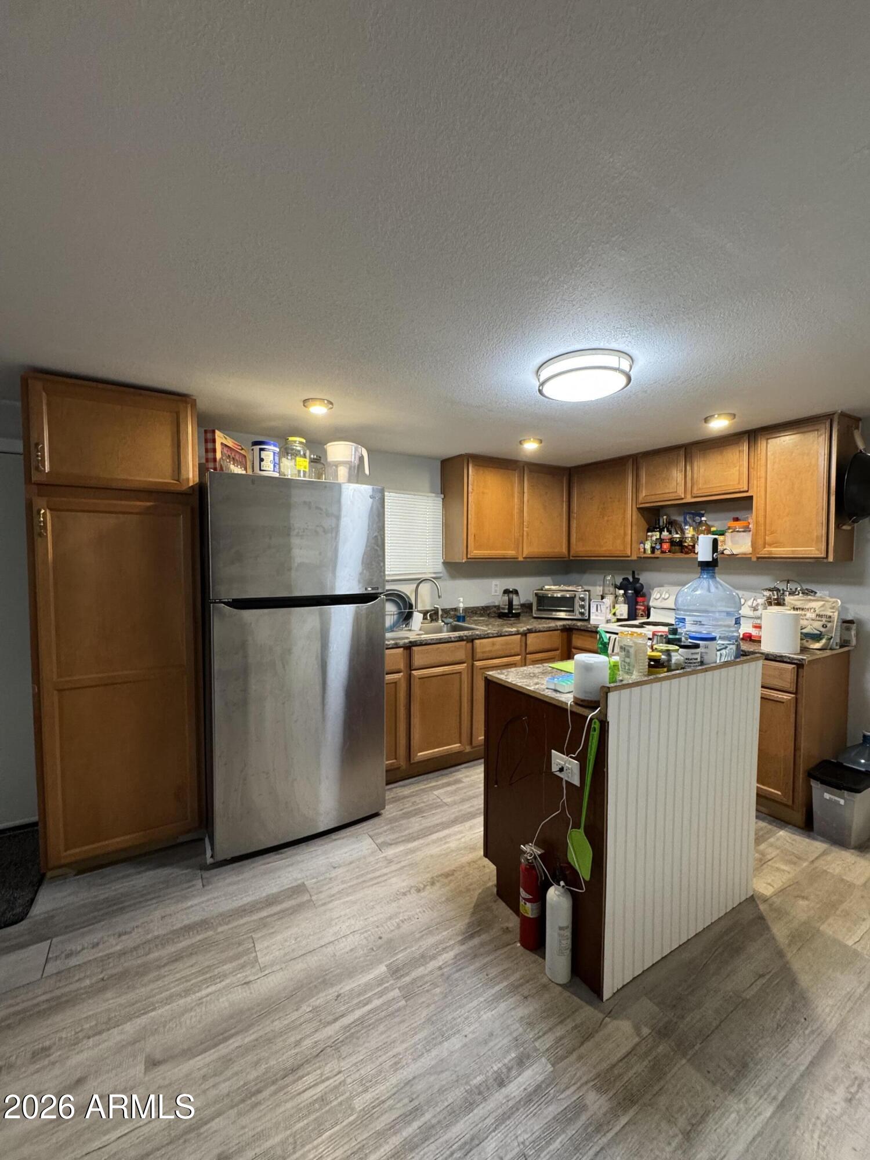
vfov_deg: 102.1
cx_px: 435
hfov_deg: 85.7
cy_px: 580
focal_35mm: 14
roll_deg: -0.6
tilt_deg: -3.9
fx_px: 469
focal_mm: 2.22
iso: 250
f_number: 2.2
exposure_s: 1/60
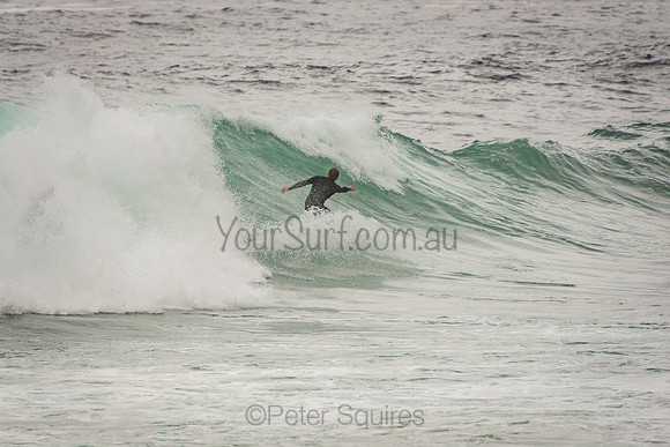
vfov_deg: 2.3
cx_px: 335
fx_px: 11169
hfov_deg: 3.4
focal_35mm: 600
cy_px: 224
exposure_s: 1/1250
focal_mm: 400
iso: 250
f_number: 5.6
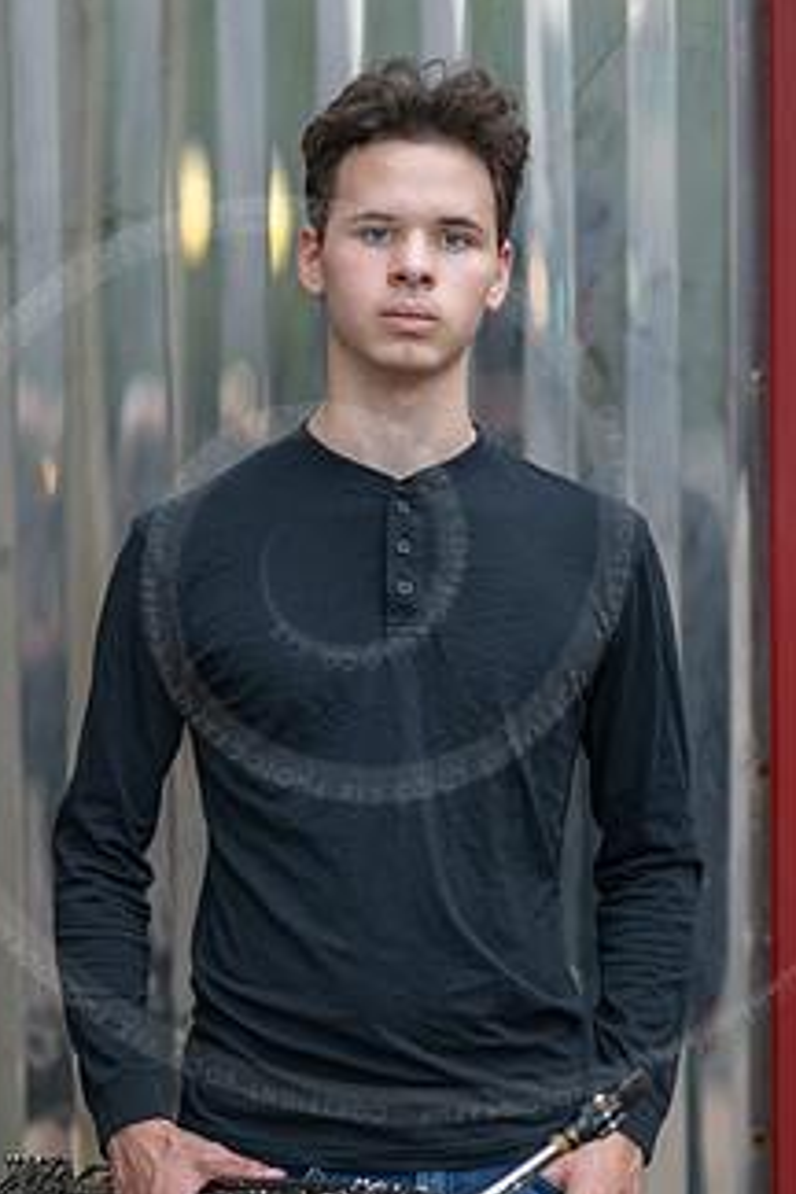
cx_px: 380
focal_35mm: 118
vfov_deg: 17.3
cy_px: 645
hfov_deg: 11.6
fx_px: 3913
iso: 250
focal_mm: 85
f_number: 1.2
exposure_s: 1/320
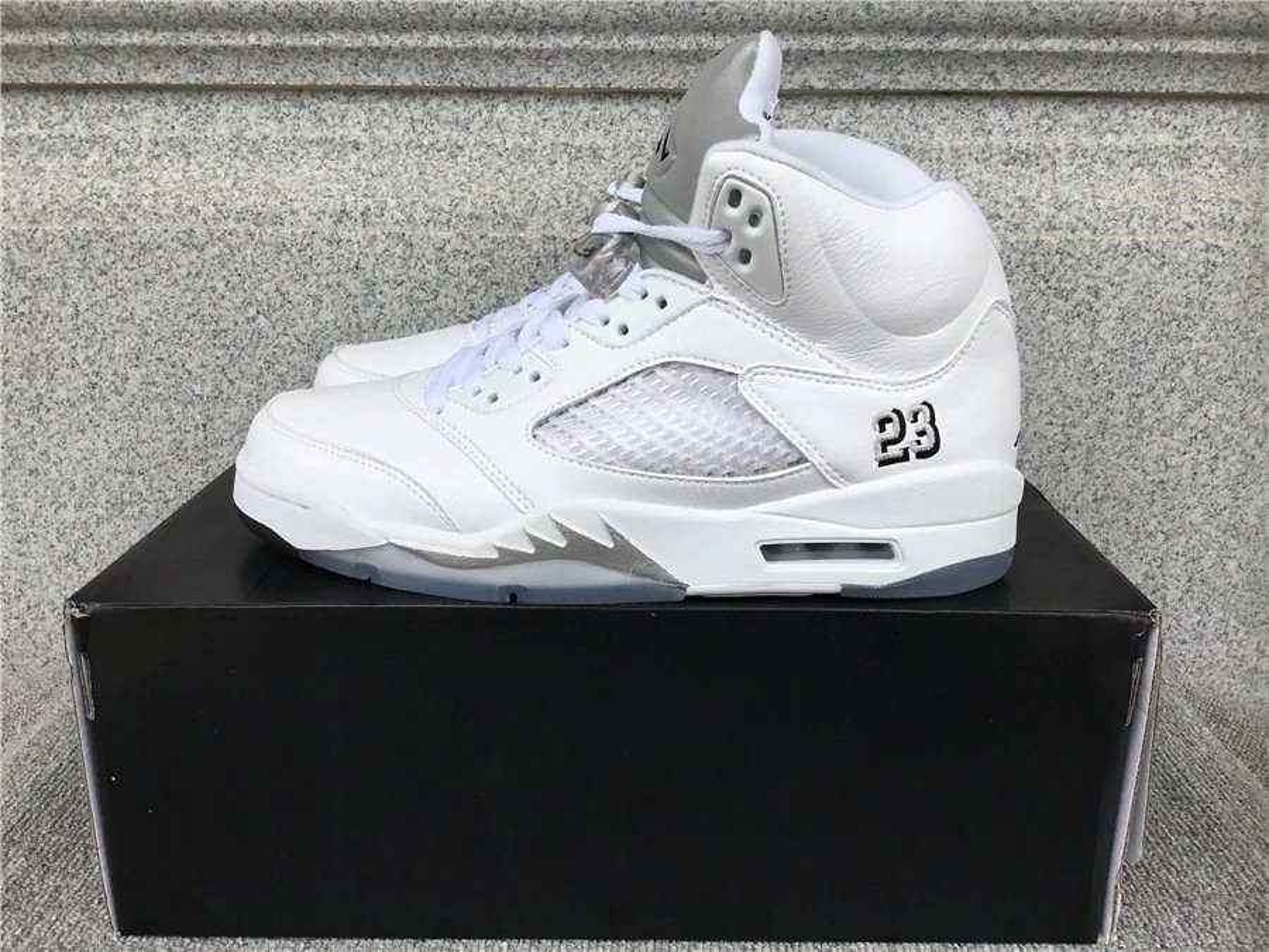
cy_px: 476
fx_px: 1136
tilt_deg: -16.3
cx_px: 634
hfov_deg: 58.4
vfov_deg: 45.4
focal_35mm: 31
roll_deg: -0.1
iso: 25
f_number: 2.4
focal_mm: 3.3
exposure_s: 1/272
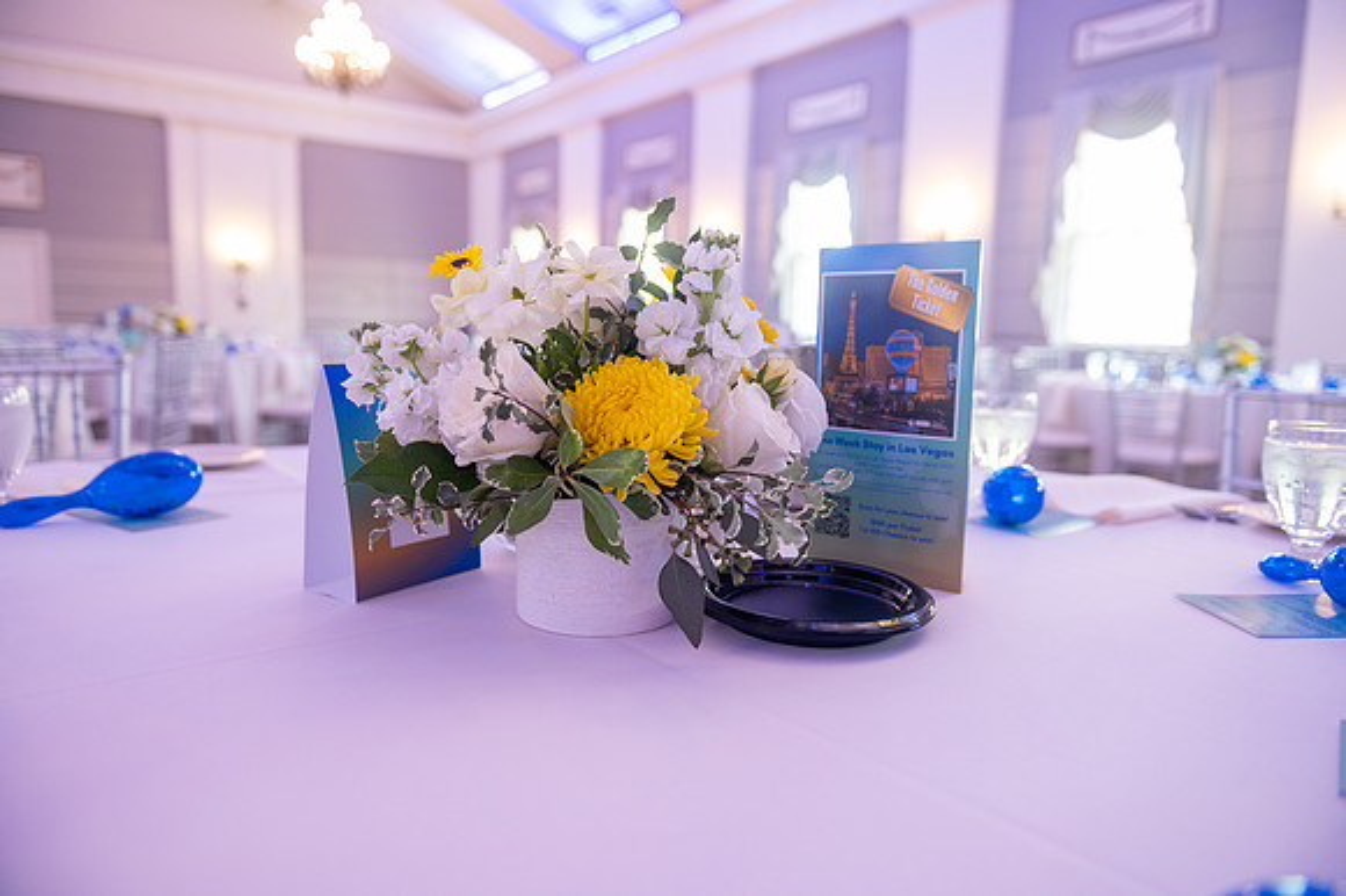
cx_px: 673
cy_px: 448
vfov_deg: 53.1
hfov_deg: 73.8
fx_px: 897
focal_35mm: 24
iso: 1000
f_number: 3.2
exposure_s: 1/60
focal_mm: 24
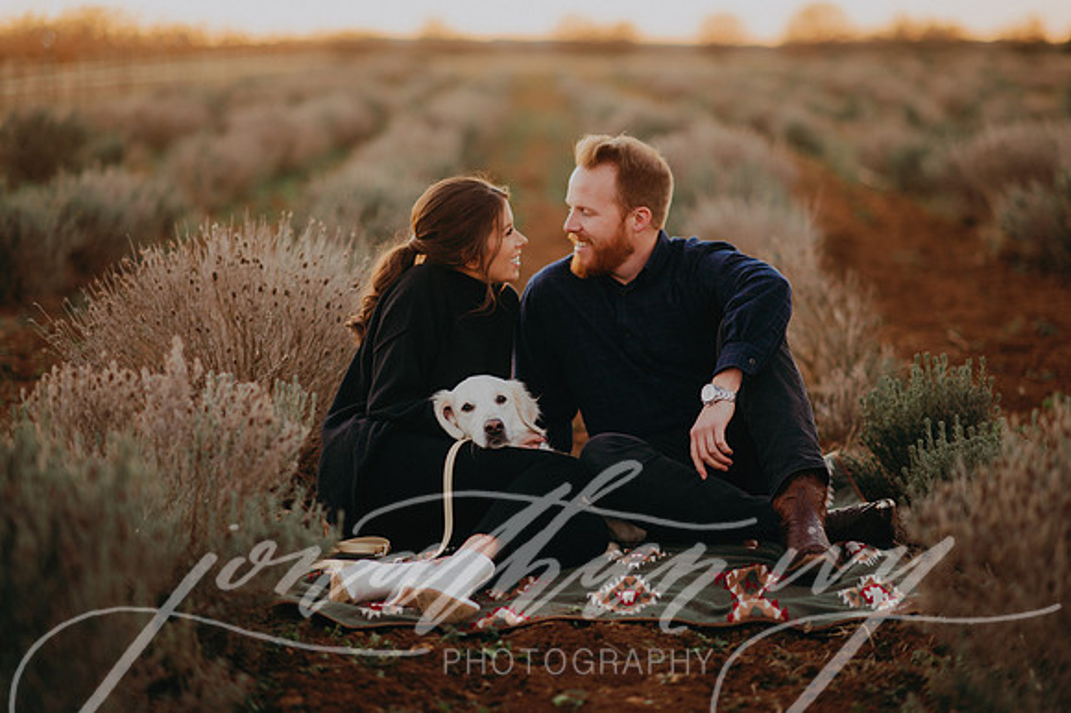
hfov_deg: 23.7
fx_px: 2549
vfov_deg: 15.9
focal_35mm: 86
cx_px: 536
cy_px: 356
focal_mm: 85
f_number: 1.4
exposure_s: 1/125
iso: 100
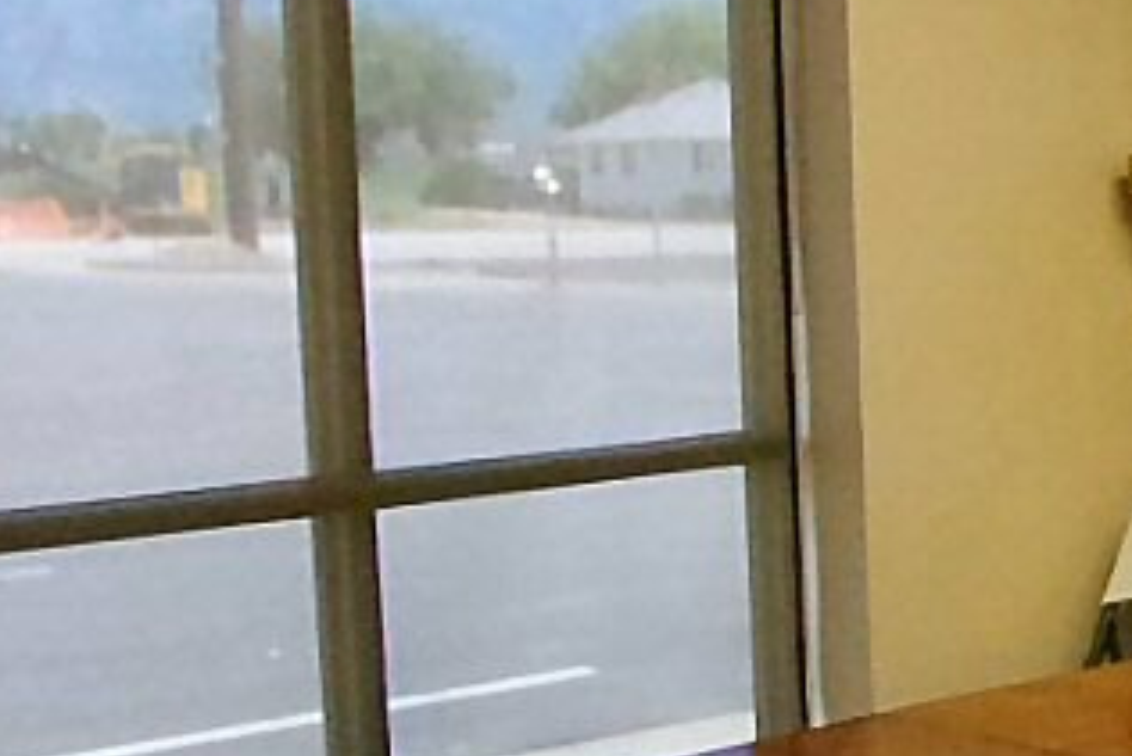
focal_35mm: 91
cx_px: 1673
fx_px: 2863
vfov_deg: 15.0
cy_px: 459
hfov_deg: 19.6
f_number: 6.3
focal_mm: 10
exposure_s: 1/200
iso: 3200
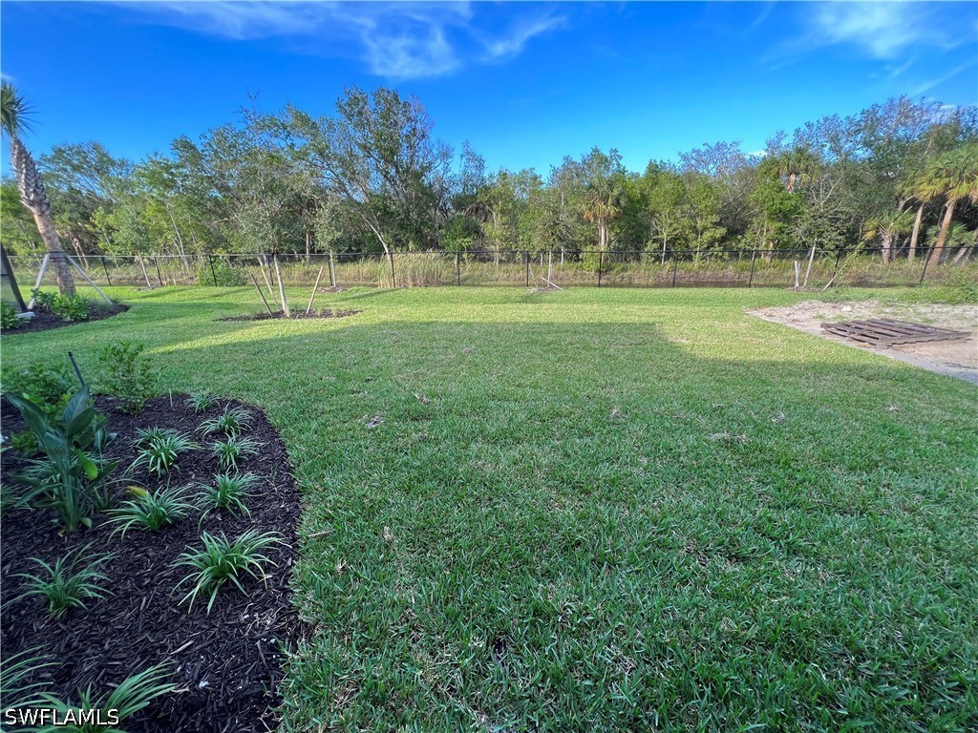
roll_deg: +1.1
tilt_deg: -18.0
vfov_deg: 89.9
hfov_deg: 106.2
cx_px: 489
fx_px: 367
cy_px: 366
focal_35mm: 13
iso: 32
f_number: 1.8
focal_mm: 1.57
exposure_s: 1/229
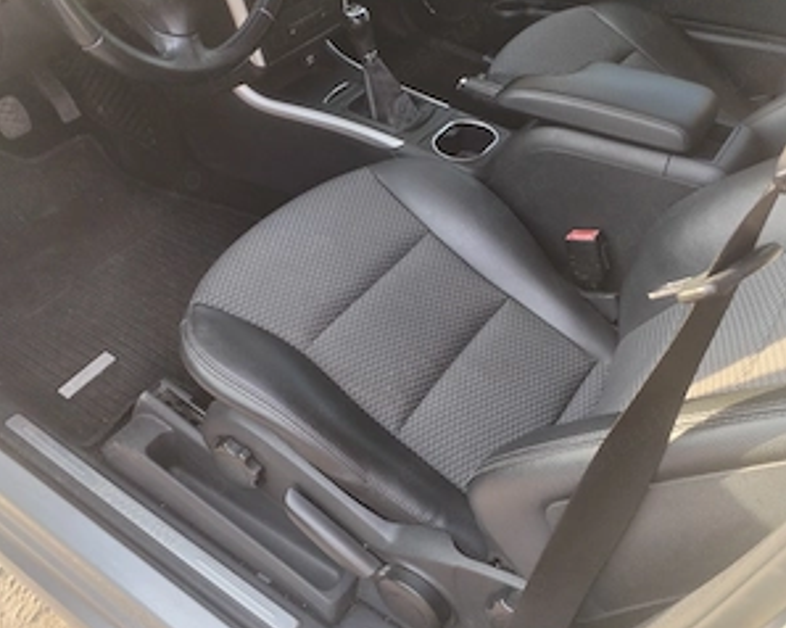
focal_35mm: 38
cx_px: 393
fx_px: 883
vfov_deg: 39.1
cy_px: 277
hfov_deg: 48.0
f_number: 1.8
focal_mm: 4.75
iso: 135
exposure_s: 1/50
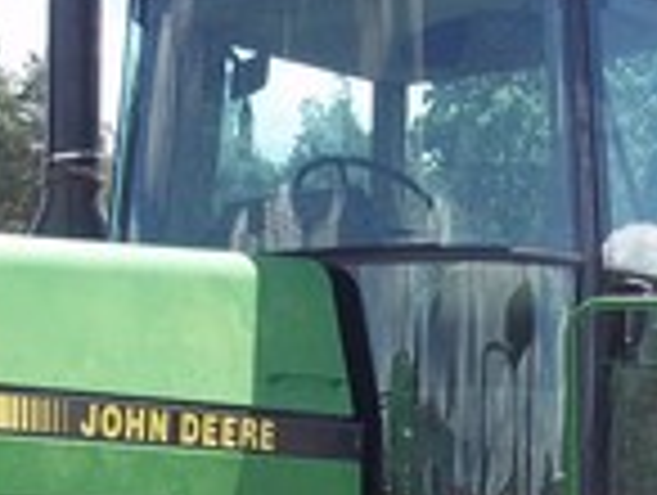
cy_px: 603
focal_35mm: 134
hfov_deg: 14.7
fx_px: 2547
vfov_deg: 10.9
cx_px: 230
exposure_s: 1/500
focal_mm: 6.5
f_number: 3.1
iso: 80
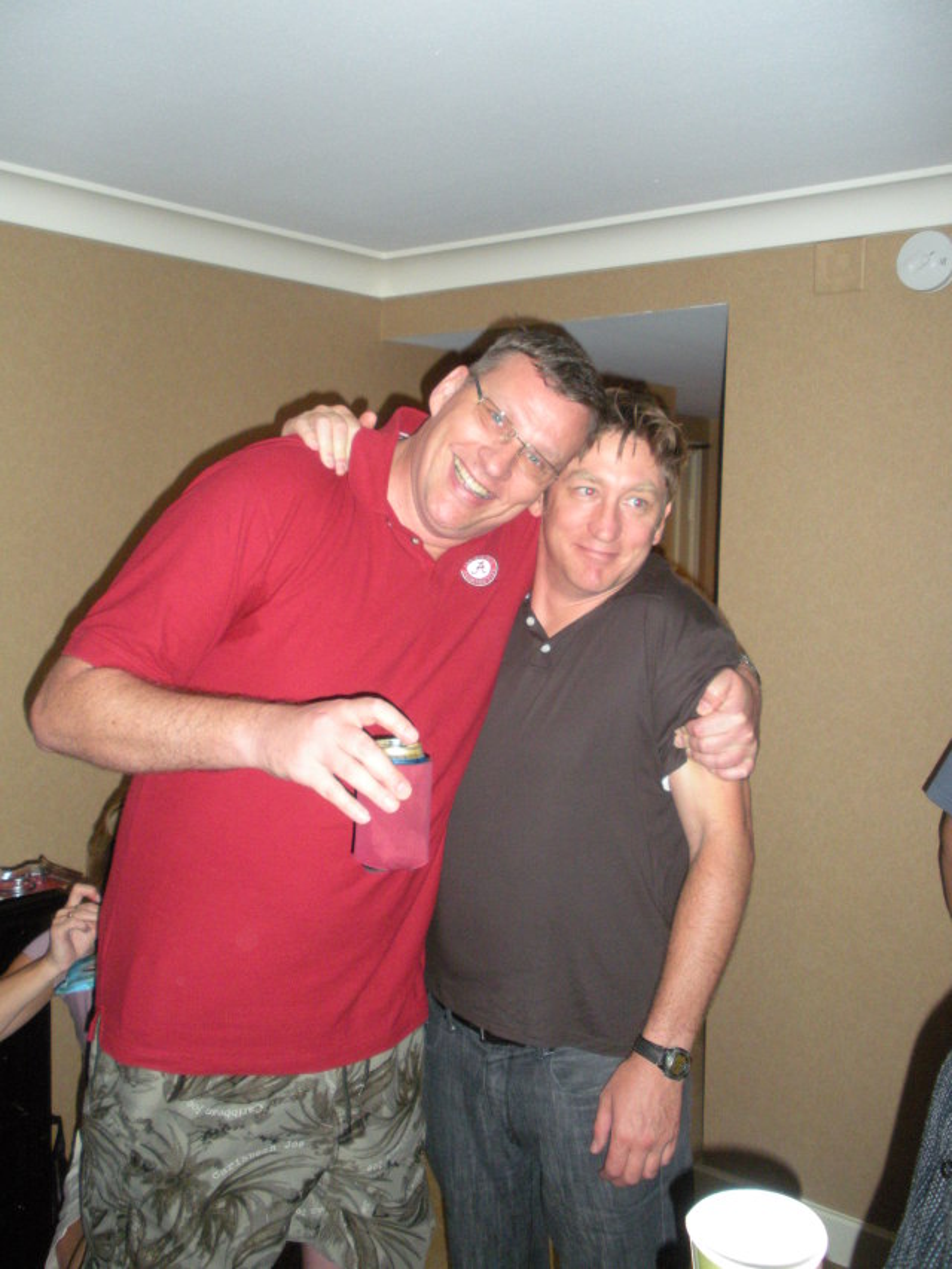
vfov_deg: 51.3
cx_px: 476
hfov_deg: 39.7
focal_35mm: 36
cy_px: 634
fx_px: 1320
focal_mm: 6.3
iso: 384
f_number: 3.5
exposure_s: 1/60
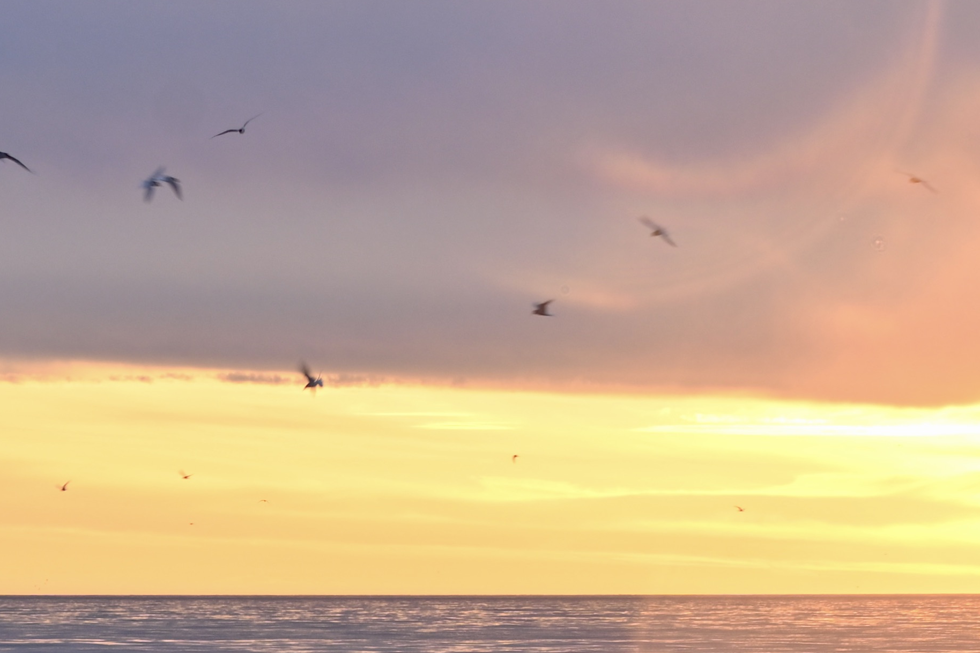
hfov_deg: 9.8
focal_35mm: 209
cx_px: 567
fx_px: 5688
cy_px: 667
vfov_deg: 6.5
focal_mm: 62
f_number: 7.1
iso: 100
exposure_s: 1/60
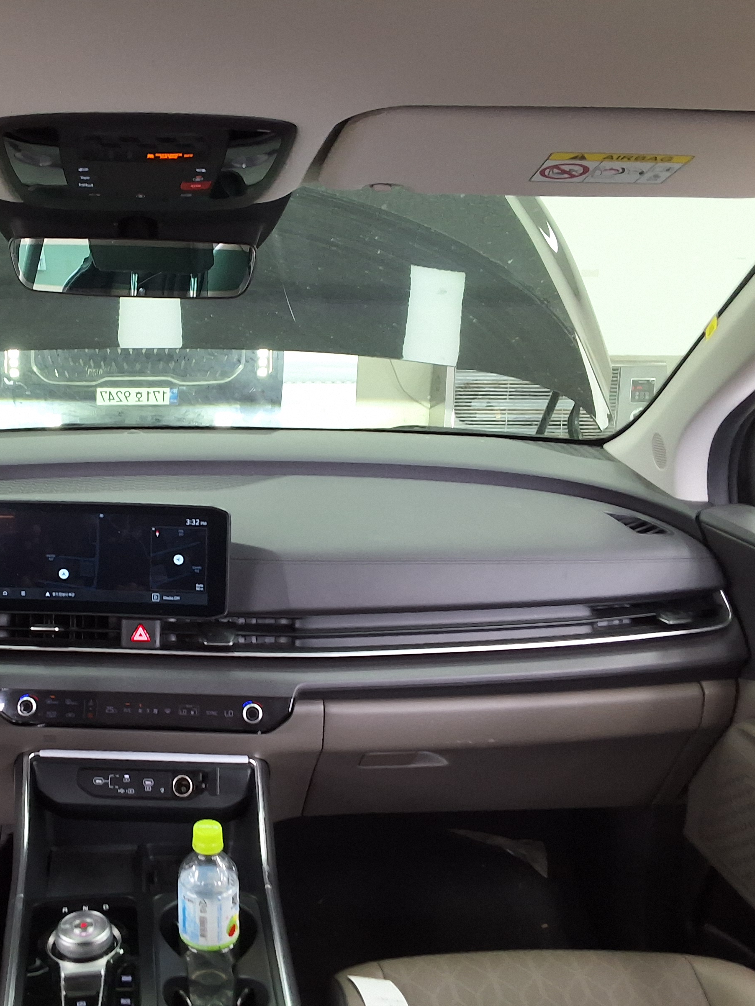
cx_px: 183
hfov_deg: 36.8
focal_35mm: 38
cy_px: 507
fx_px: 1105
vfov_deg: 49.0
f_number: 1.9
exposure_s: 1/40
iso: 125
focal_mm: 2.91
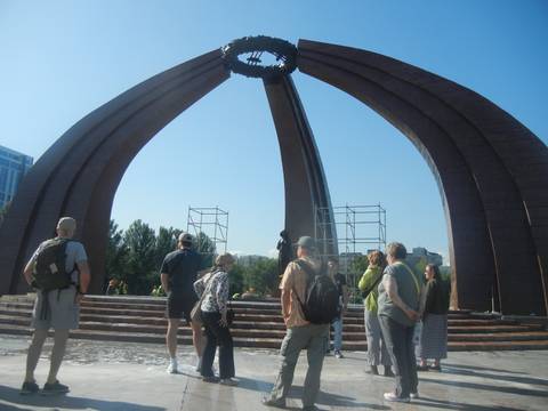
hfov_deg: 60.0
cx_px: 274
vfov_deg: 46.8
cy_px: 206
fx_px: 475
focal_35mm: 30
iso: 160
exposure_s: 1/426
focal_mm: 5.4
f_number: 7
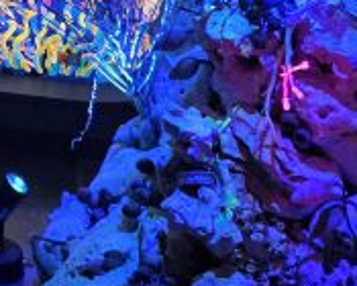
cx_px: -333
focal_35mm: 126
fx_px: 1331
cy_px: -250
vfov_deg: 11.3
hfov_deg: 13.4
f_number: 1.7
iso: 800
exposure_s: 1/120
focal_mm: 6.3
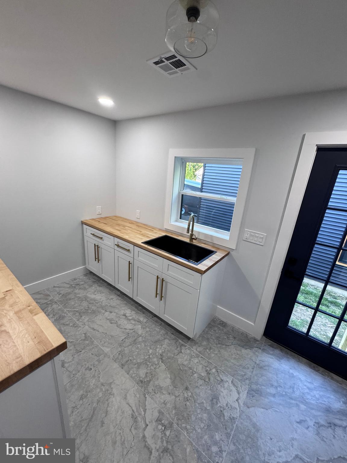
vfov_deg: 102.1
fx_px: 187
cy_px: 232
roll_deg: +0.1
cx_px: 174
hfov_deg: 85.7
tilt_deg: -19.9
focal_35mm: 14
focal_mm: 2.22
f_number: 2.2
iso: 200
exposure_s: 1/120
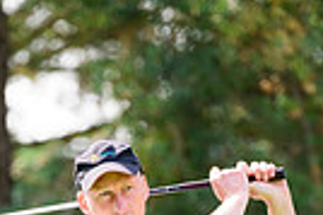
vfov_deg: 1.1
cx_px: 133
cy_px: 396
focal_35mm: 1209
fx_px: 10834
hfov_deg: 1.7
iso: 1250
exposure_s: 1/1000
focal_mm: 360
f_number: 5.6
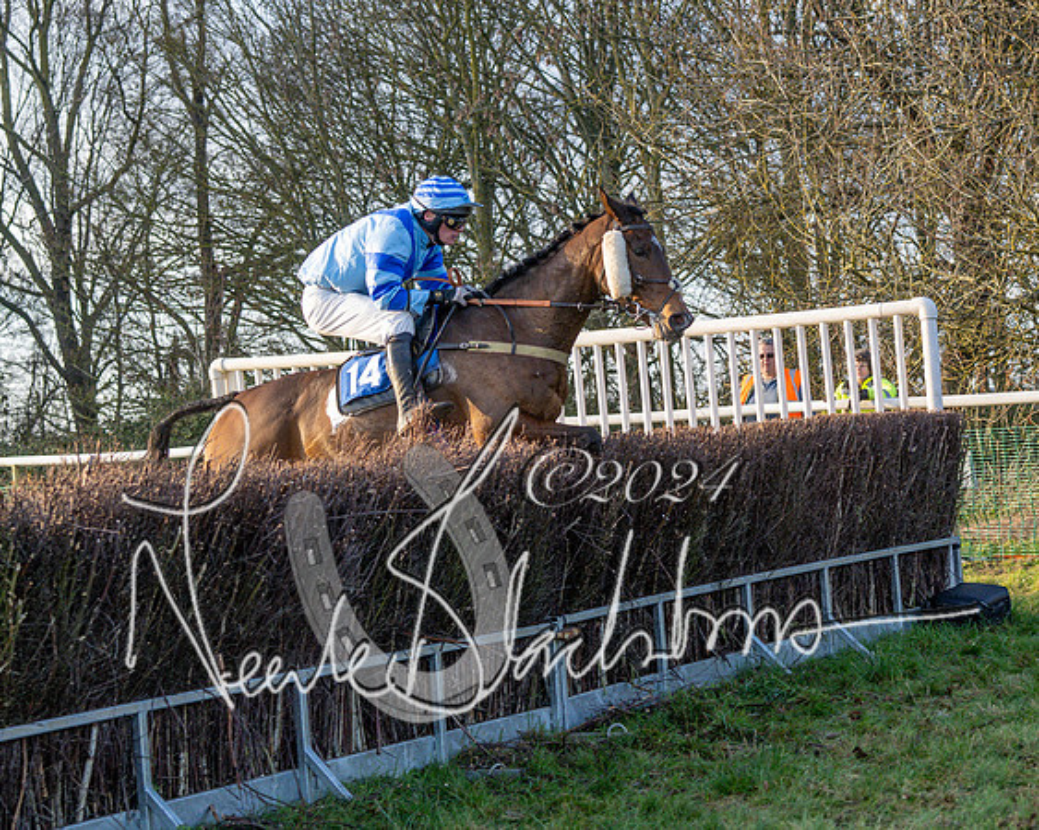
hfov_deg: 21.8
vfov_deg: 17.5
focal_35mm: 88
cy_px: 477
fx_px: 2692
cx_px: 623
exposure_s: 1/2000
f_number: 2.8
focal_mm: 45
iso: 800
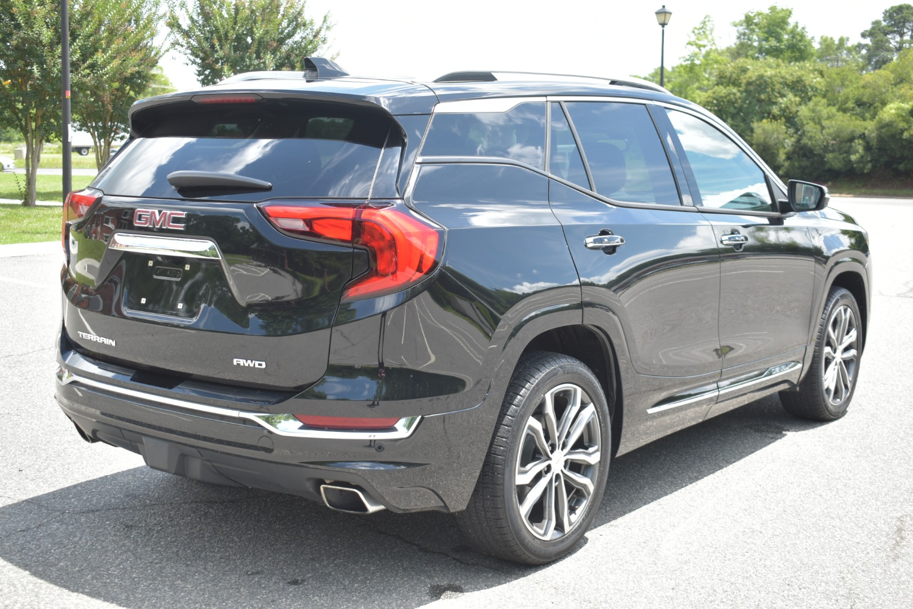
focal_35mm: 45
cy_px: 304
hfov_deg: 43.6
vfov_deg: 29.9
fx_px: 1141
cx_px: 456
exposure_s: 1/160
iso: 100
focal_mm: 30
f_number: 4.2
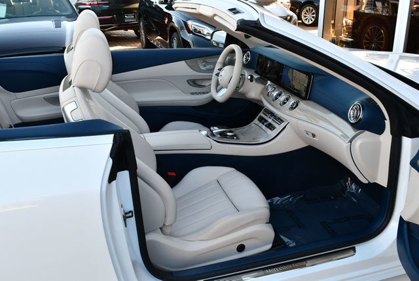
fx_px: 419
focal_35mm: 36
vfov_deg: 36.9
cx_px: 210
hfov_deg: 53.1
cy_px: 140
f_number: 5
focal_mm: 18
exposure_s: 1/250
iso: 400
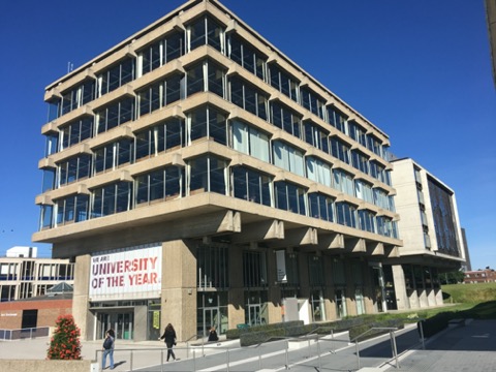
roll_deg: +2.9
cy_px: 186
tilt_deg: +13.5
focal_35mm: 29
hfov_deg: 61.7
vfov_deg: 48.2
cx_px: 248
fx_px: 416
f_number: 2.2
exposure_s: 1/1832
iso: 25
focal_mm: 4.15
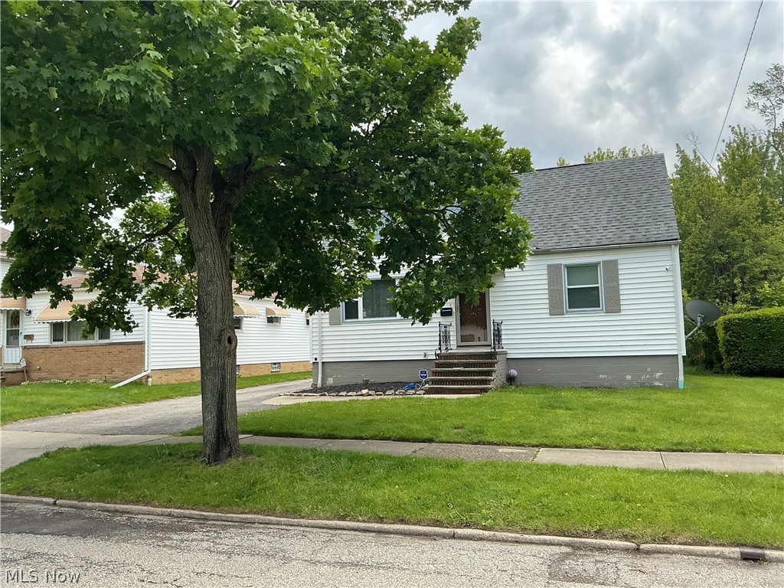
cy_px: 294
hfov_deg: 61.7
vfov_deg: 48.2
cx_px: 392
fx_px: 657
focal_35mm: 29
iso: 25
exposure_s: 1/898
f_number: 1.8
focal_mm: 3
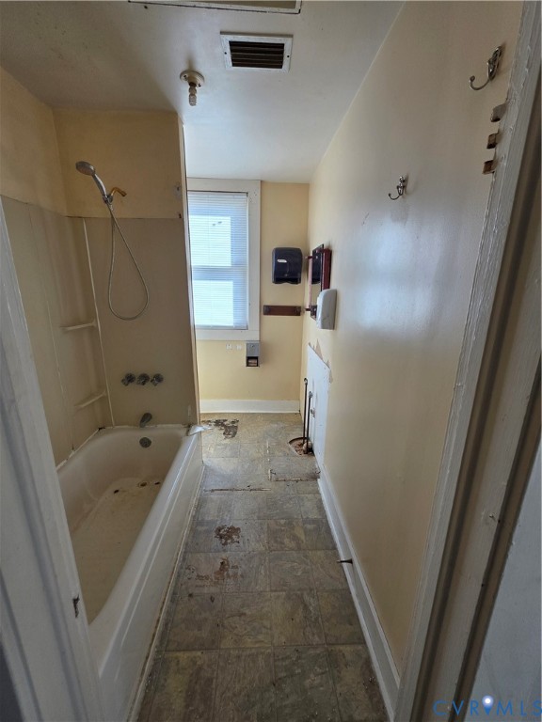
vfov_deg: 106.2
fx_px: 271
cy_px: 361
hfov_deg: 89.9
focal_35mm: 13
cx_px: 271
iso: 50
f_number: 1.9
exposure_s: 1/120
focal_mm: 2.2
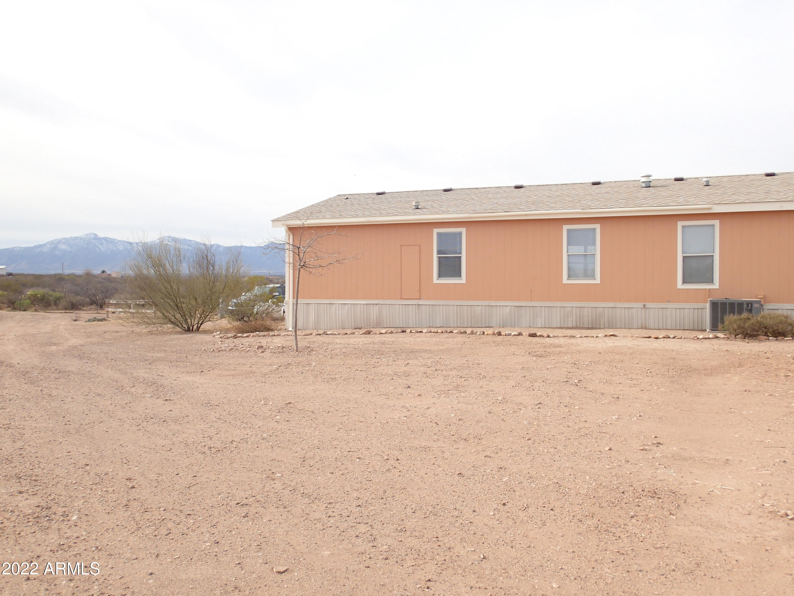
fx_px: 688
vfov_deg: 46.8
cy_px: 298
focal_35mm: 30
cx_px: 397
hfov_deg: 60.0
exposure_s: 1/800
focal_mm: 5.5
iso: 100
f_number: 3.2
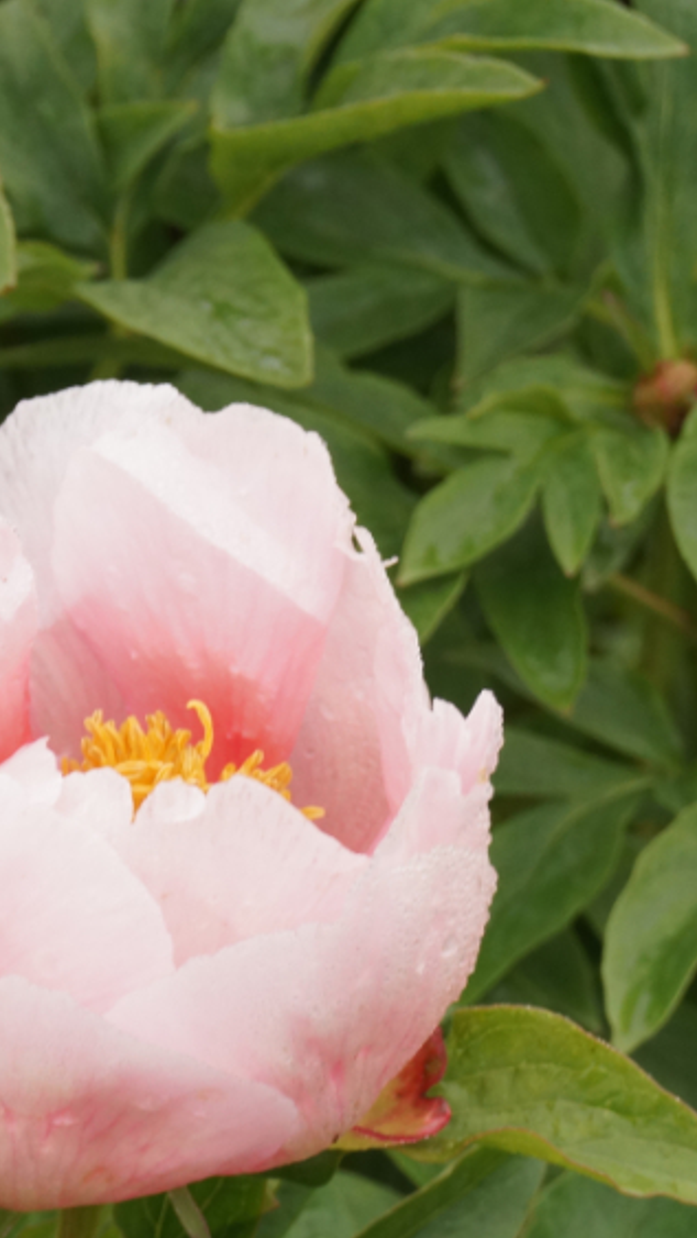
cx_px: 18
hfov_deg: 6.6
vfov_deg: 11.7
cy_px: 820
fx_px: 6045
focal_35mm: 184
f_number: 11
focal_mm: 55
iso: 500
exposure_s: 1/100
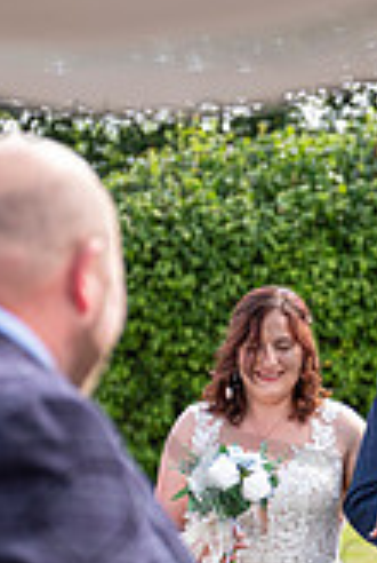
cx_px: 394
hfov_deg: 4.9
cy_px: 415
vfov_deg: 7.3
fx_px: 4411
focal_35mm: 282
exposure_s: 1/640
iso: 200
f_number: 3.2
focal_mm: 68.7
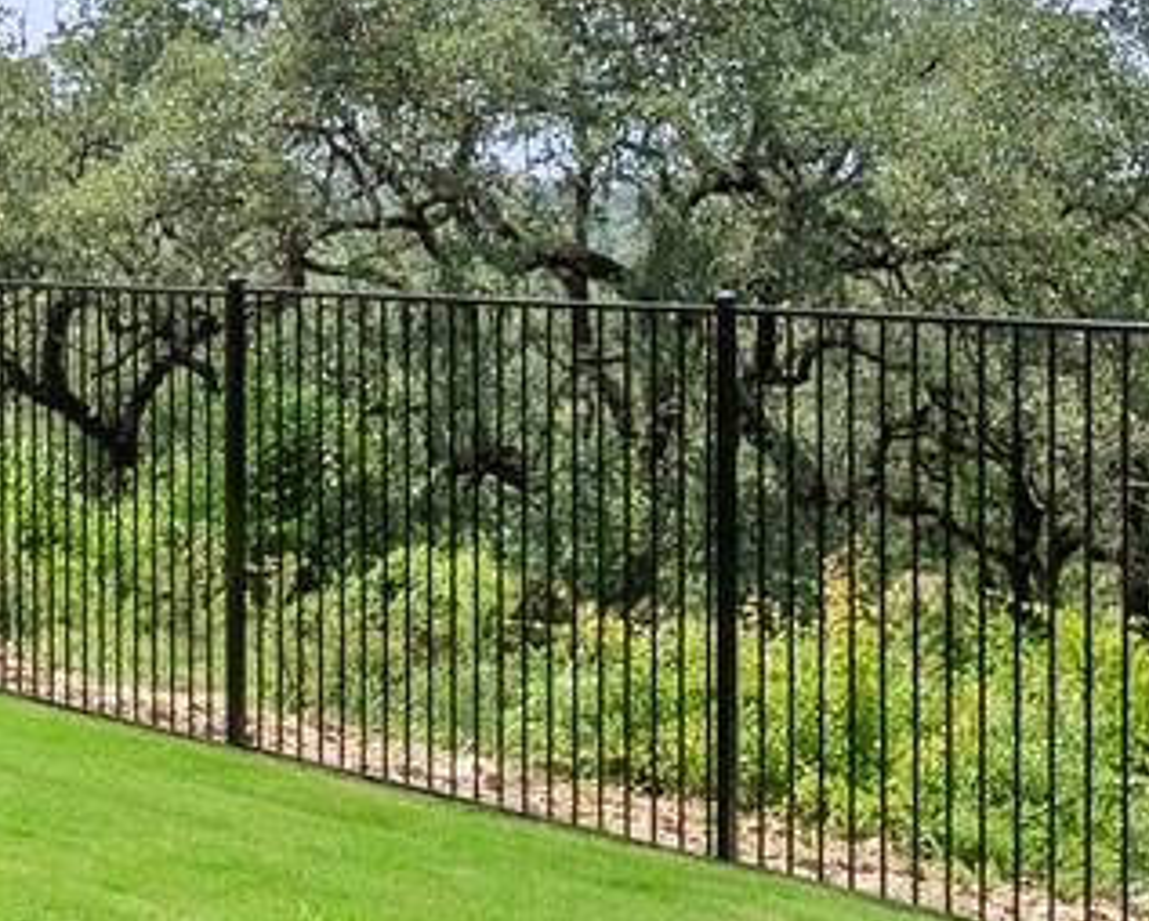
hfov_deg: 28.3
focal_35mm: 67
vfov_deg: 22.6
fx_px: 2280
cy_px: 218
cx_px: 546
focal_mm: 14
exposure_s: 1/500
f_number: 11
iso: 640
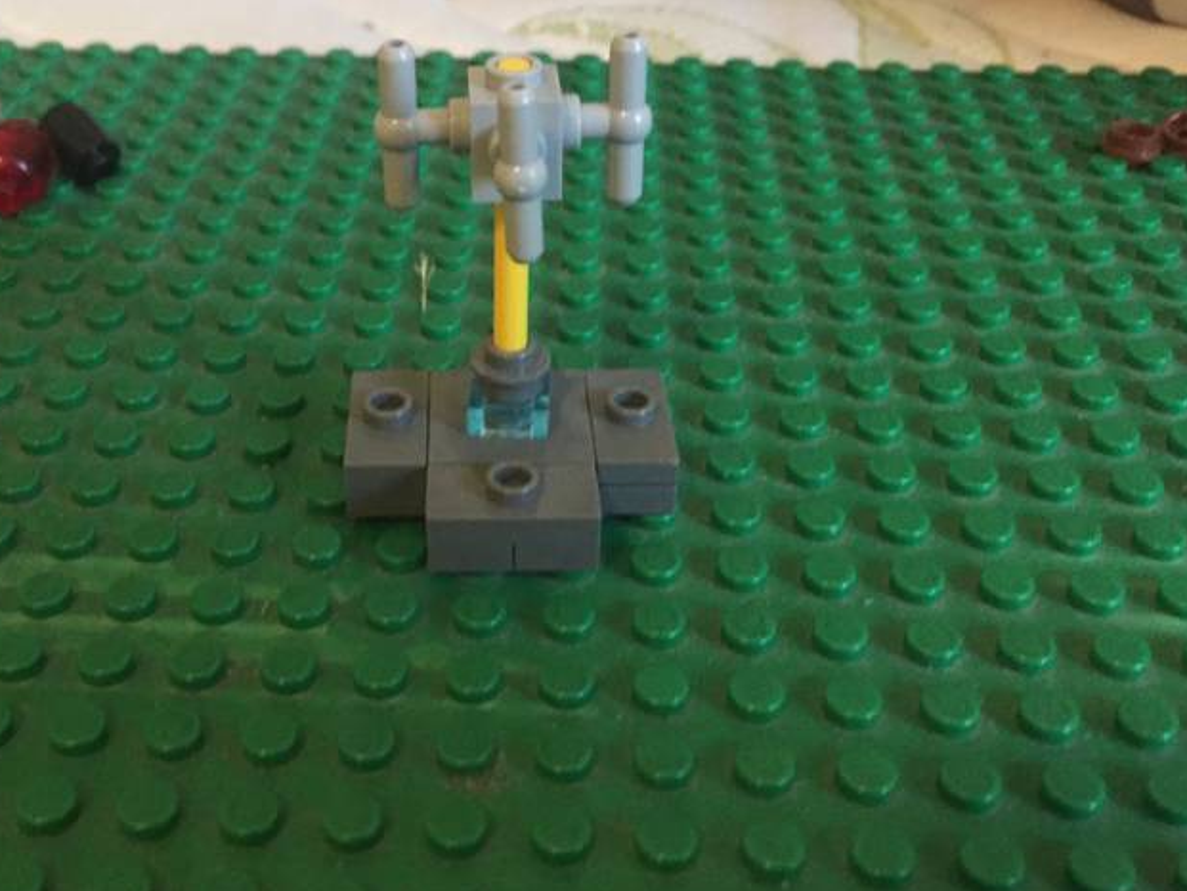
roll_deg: -1.7
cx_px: 464
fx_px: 1440
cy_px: 336
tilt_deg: -28.3
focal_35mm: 42
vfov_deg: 34.2
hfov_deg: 44.5
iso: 250
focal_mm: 4.15
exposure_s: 1/17
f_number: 2.2
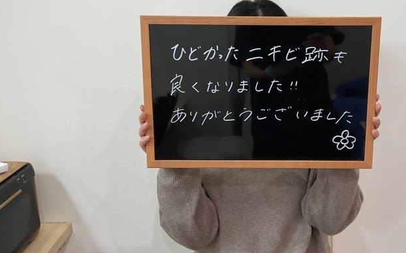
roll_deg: +1.1
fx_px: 442
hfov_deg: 48.7
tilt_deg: -12.4
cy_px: 101
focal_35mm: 40
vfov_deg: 31.9
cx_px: 261
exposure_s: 1/60
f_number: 1.8
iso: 64
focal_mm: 3
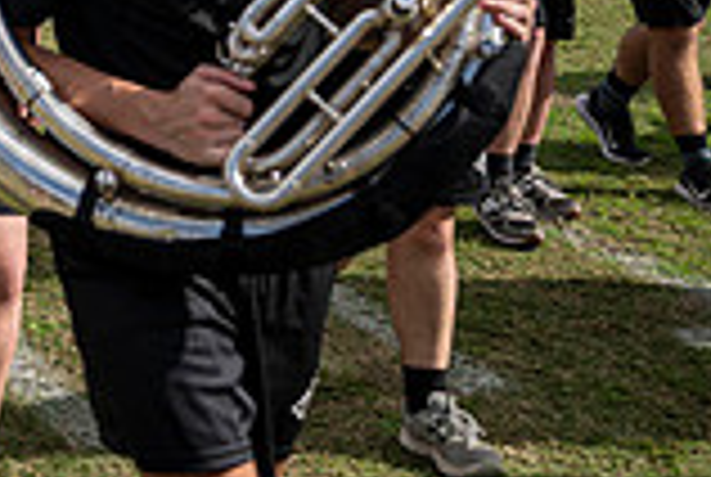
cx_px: -310
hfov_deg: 20.3
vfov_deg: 14.0
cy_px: -349
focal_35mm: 88
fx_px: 1741
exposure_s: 1/1250
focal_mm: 24
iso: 40
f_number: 2.8
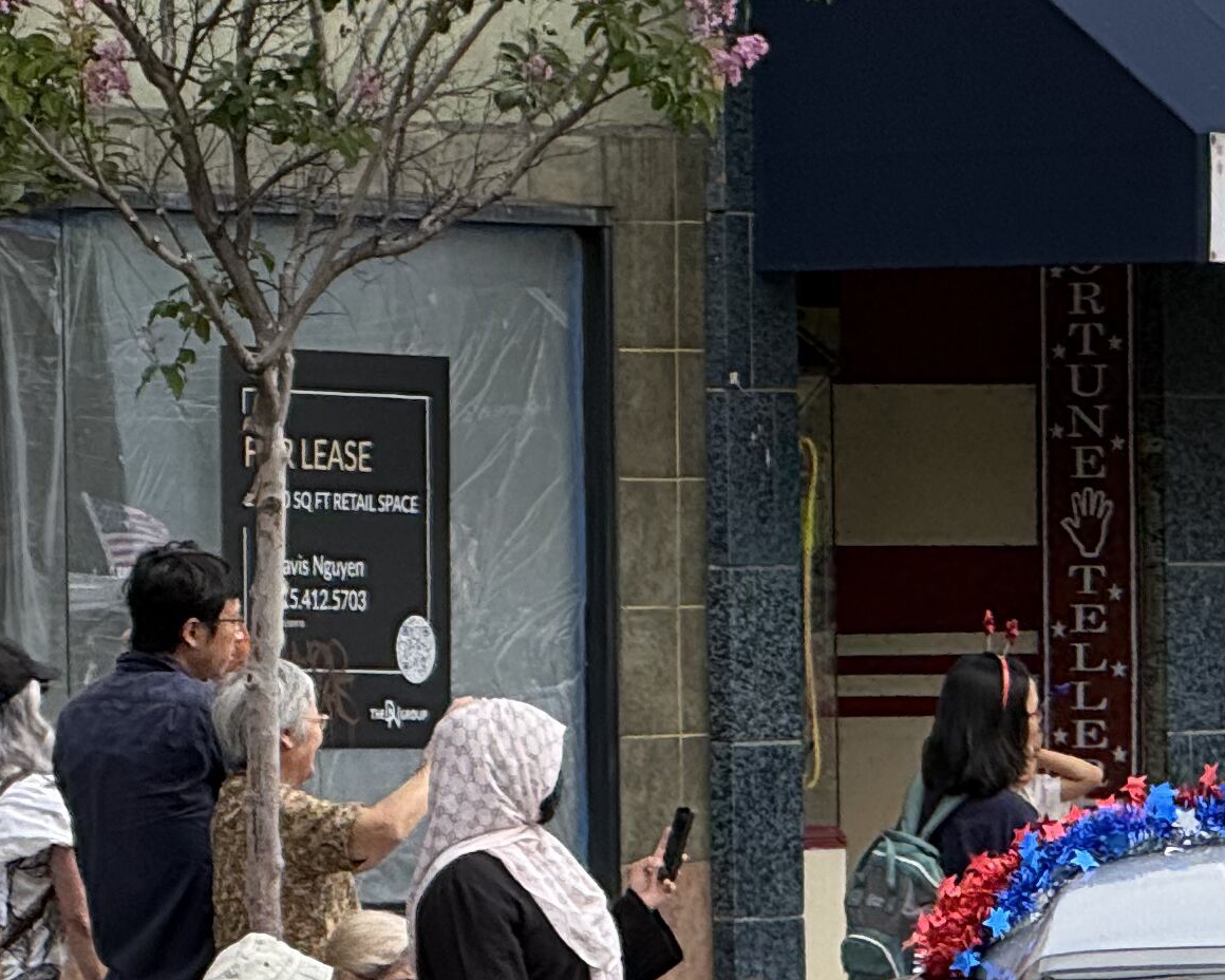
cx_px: 2063
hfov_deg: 4.7
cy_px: 1091
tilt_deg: -1.5
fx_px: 14756
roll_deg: +0.4
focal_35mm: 407
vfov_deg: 3.8
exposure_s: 1/632
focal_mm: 15.66
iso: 64
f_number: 2.8
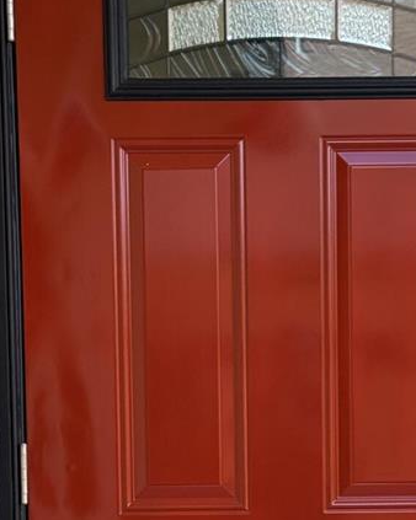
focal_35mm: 133
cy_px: 556
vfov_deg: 14.2
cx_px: 310
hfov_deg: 11.6
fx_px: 2048
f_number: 1.78
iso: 64
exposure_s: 1/699
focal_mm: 6.76
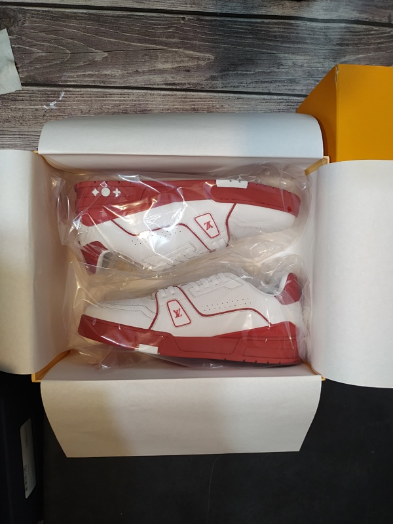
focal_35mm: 24
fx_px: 363
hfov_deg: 56.8
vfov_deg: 71.6
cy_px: 262
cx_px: 196
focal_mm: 3.94
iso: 100
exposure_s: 1/25
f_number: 1.9
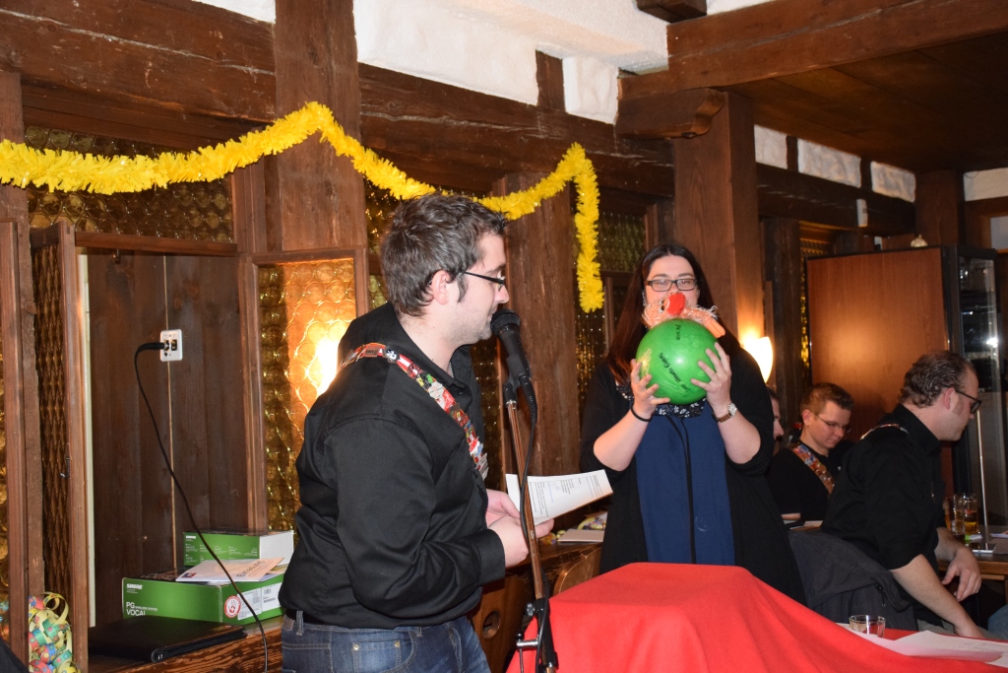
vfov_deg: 28.1
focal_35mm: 48
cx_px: 504
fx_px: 1344
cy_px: 336
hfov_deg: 41.1
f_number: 4
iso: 3200
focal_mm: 32
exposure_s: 1/60
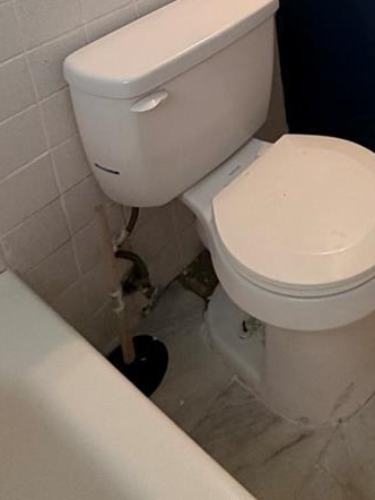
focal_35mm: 38
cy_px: -126
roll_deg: +0.9
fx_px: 548
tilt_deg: -15.6
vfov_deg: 35.8
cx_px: 430
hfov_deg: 32.4
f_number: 2.2
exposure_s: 1/60
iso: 160
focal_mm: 2.22
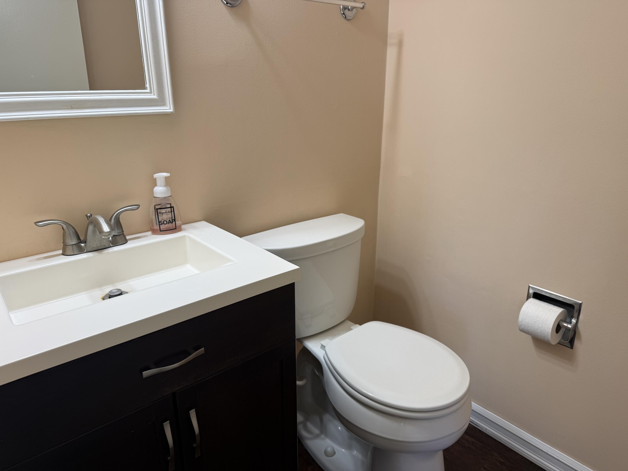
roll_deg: +0.5
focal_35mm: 24
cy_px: 236
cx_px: 314
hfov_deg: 71.6
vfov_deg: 56.8
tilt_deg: -17.7
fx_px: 435
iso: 50
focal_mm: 6.76
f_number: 1.78
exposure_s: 1/120
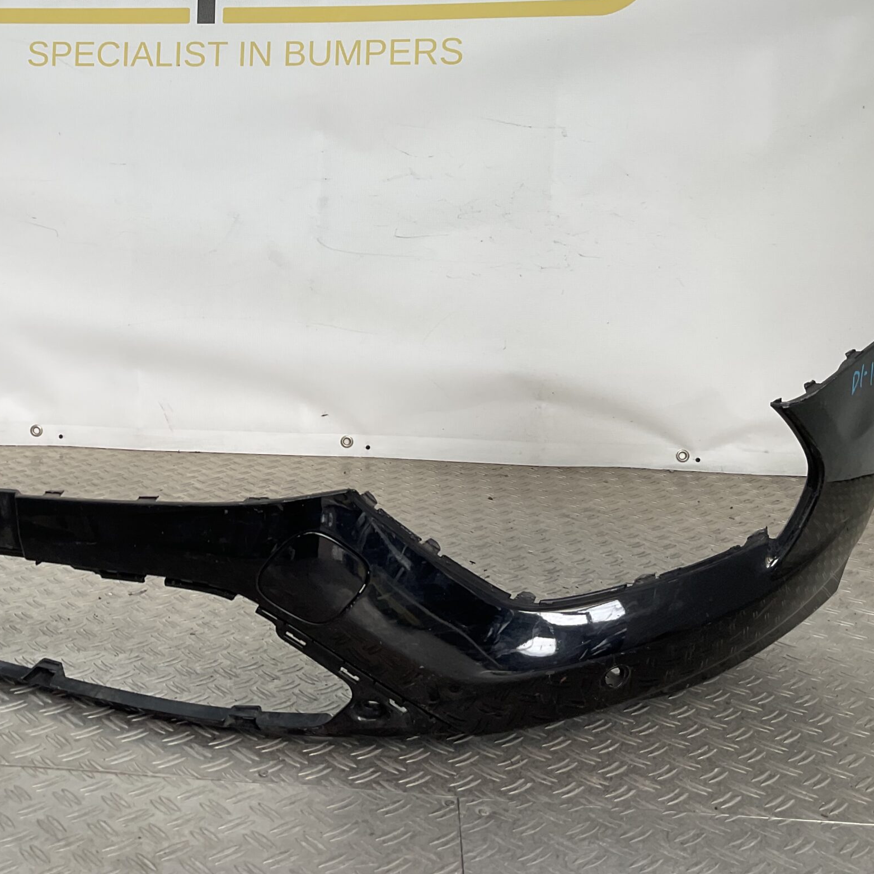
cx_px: 271
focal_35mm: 42
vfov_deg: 39.8
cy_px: 337
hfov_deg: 39.4
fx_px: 1200
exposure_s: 1/333
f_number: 1.8
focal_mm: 3
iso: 16
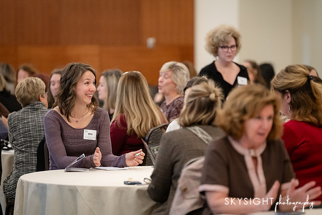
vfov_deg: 7.3
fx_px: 1684
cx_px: 161
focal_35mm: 188
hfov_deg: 10.9
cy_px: 108
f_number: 2.8
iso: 4000
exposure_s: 1/500
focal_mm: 185
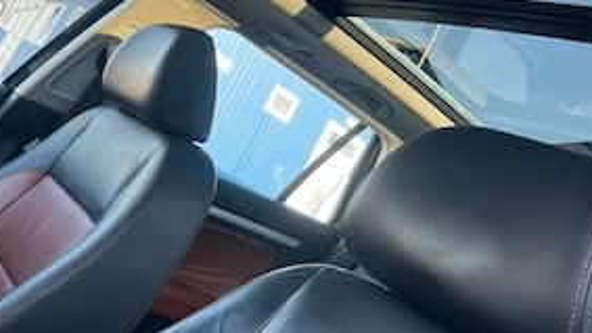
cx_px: 299
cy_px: 101
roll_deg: -26.7
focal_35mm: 40
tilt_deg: +7.8
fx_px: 628
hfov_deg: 50.5
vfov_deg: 29.4
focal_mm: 5.7
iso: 40
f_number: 1.5
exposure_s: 1/175
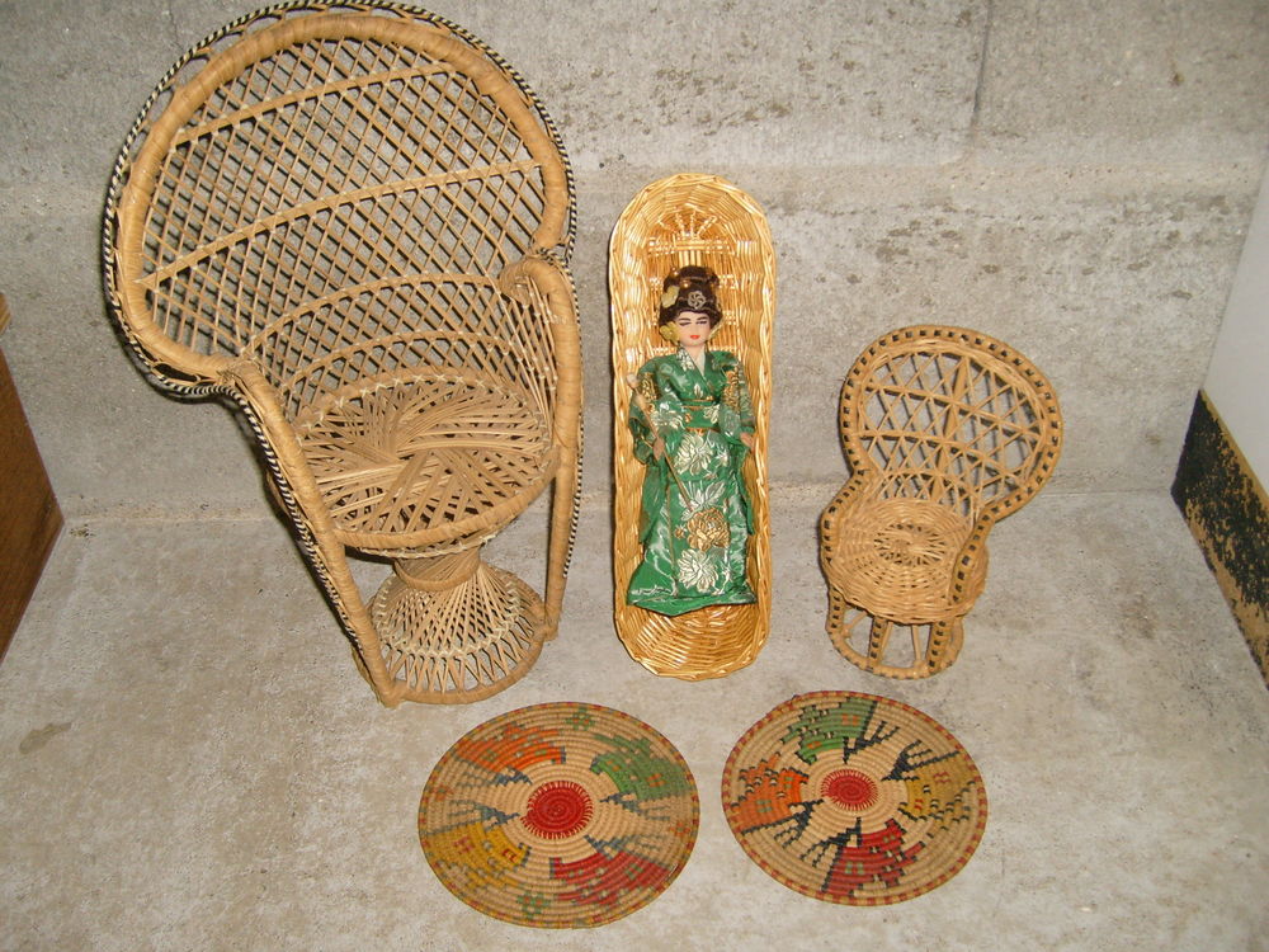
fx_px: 1283
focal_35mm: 35
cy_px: 476
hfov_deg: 52.6
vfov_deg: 40.7
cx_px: 634
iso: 100
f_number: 2.8
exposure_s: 1/45
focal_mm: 5.8
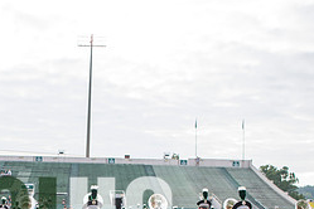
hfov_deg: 34.8
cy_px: 236
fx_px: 488
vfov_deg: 22.7
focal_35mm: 56
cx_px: 77
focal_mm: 24
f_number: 2.8
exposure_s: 1/2000
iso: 400
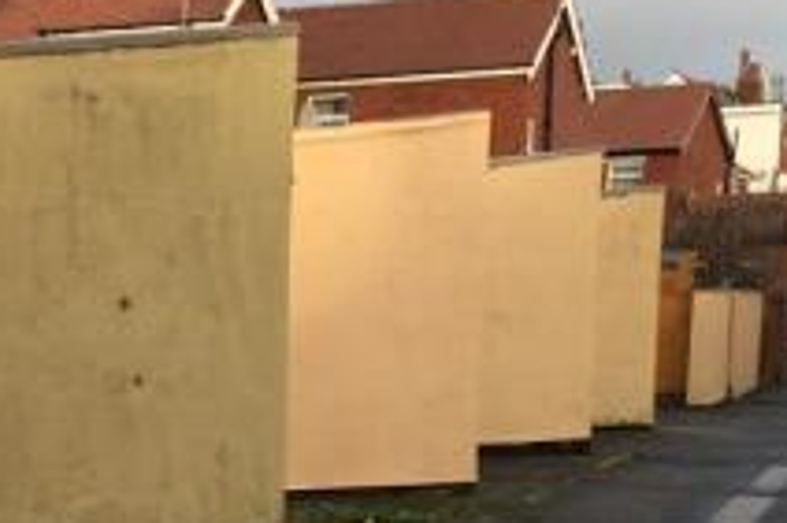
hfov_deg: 23.7
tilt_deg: -8.0
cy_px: 580
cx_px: 50
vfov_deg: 15.9
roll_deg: +0.3
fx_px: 1813
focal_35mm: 83
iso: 25
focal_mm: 4.15
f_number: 2.2
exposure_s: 1/250
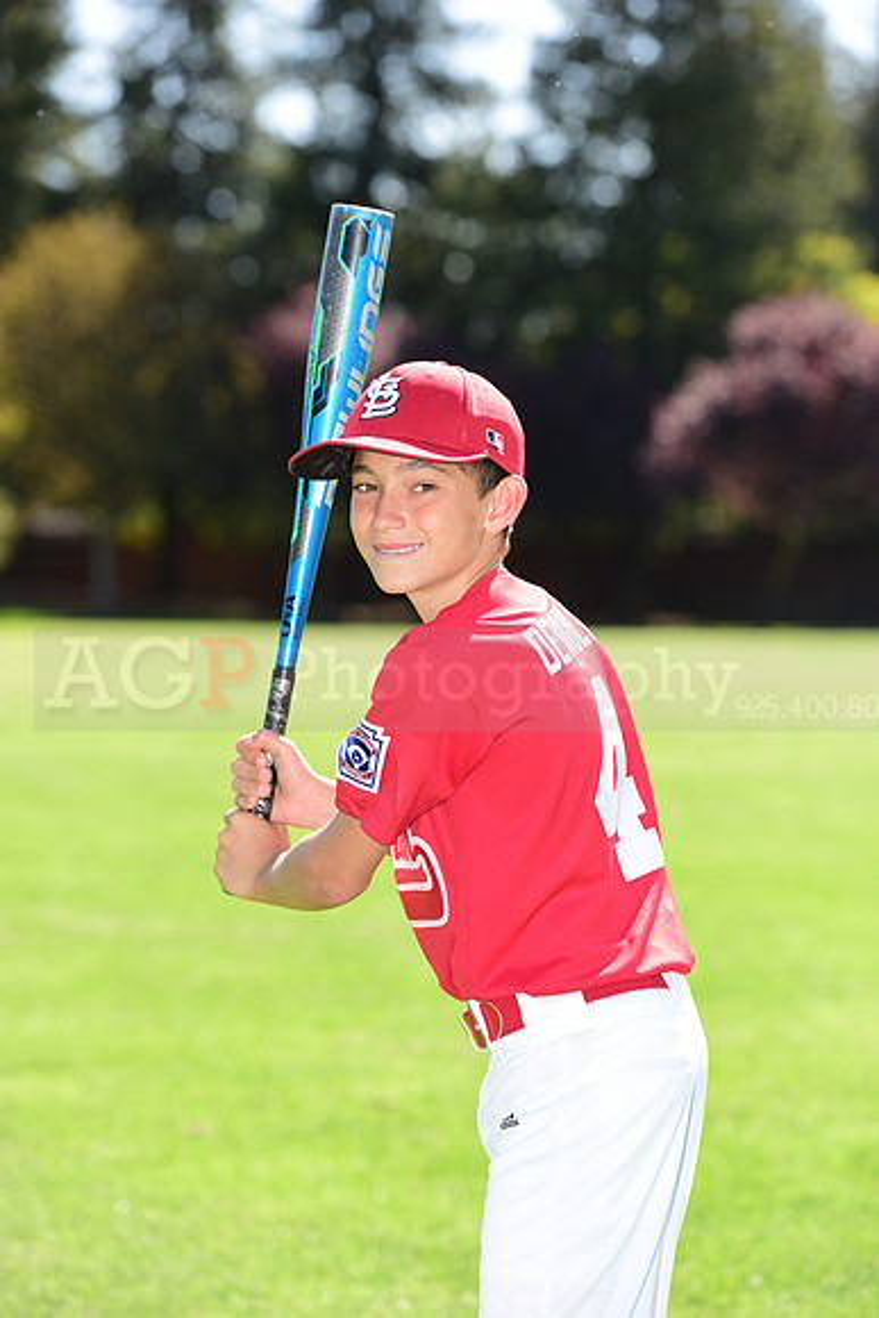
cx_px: 440
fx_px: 5124
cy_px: 659
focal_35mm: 140
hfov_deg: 9.8
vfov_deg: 14.7
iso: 125
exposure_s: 1/320
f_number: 4.5
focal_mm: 140
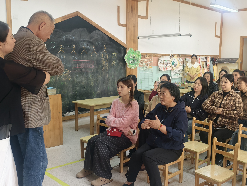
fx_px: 257
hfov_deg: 51.2
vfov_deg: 39.7
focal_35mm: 36
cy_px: 95
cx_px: 143
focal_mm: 6.54
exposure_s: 1/100
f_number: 1.57
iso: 268
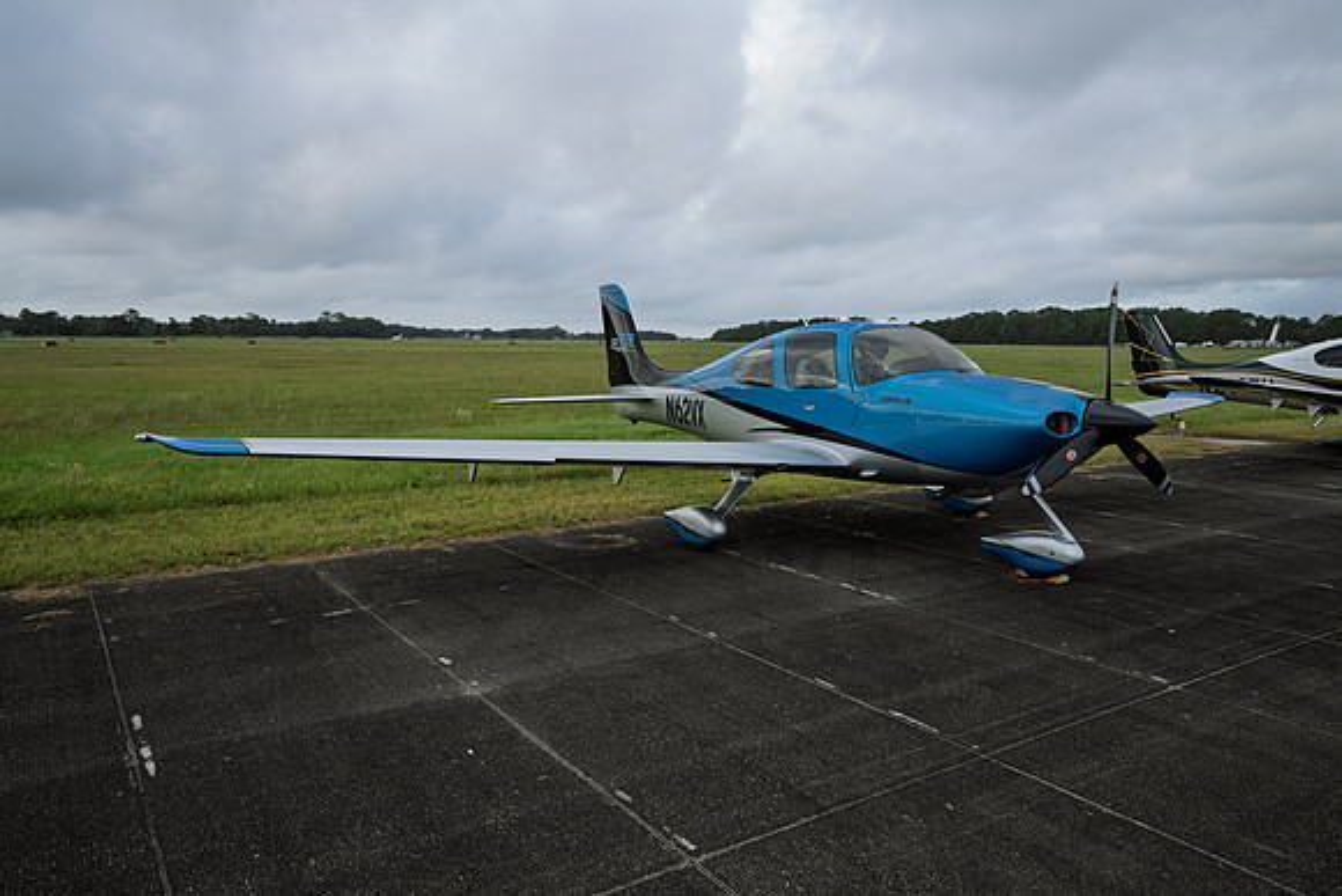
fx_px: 932
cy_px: 448
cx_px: 671
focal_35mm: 25
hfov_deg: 71.5
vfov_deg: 51.3
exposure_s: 1/500
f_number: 9
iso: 2500
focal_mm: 25
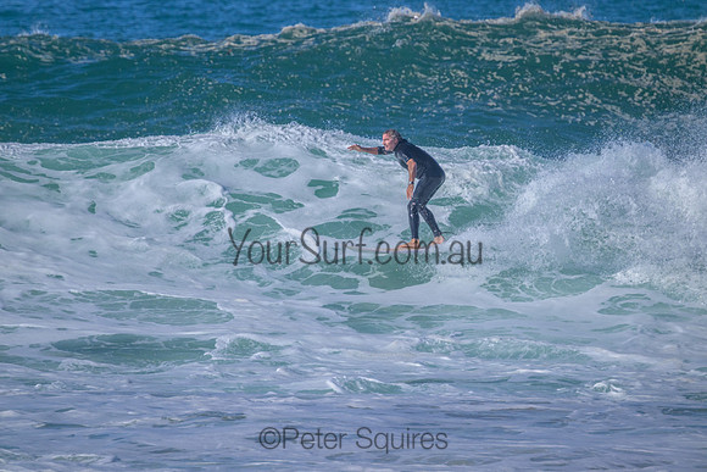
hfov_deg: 2.6
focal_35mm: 800
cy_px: 236
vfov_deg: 1.7
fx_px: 15714
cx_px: 354
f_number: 11
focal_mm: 800
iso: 1000
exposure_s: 1/2000
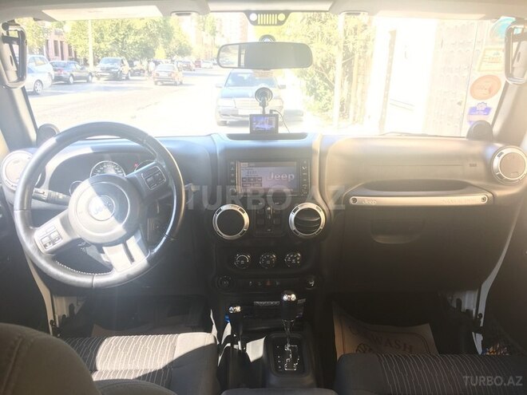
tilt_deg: -15.3
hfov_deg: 61.7
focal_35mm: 29
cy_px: 198
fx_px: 442
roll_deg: -2.4
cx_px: 264
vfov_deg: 48.2
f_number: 2.2
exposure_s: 1/50
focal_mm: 4.15
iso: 25
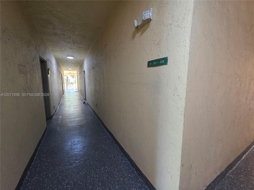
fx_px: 95
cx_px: 127
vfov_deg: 89.9
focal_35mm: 13
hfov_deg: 106.2
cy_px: 95
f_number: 1.9
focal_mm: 2.2
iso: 320
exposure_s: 1/60
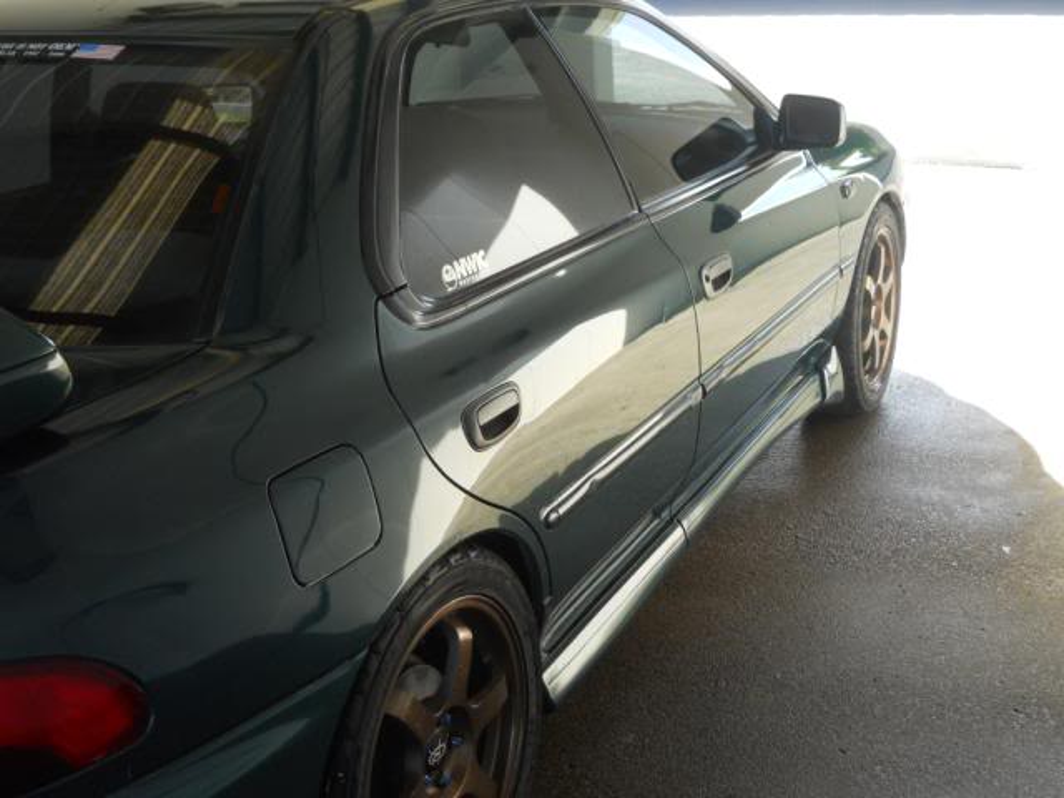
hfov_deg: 41.2
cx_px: 532
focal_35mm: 46
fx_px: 1414
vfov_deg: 31.5
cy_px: 399
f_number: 3.4
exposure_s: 1/250
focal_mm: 8.3
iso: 250
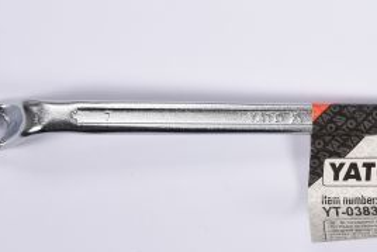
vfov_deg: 9.0
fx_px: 1603
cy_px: 156
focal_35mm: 153
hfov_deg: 13.3
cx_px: 324
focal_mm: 50
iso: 250
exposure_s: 1/125
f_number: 16
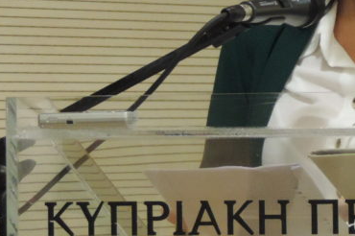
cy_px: 29
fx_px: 3832
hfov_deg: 5.3
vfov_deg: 3.5
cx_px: 342
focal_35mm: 389
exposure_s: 1/25
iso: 800
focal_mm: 24
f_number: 4.3
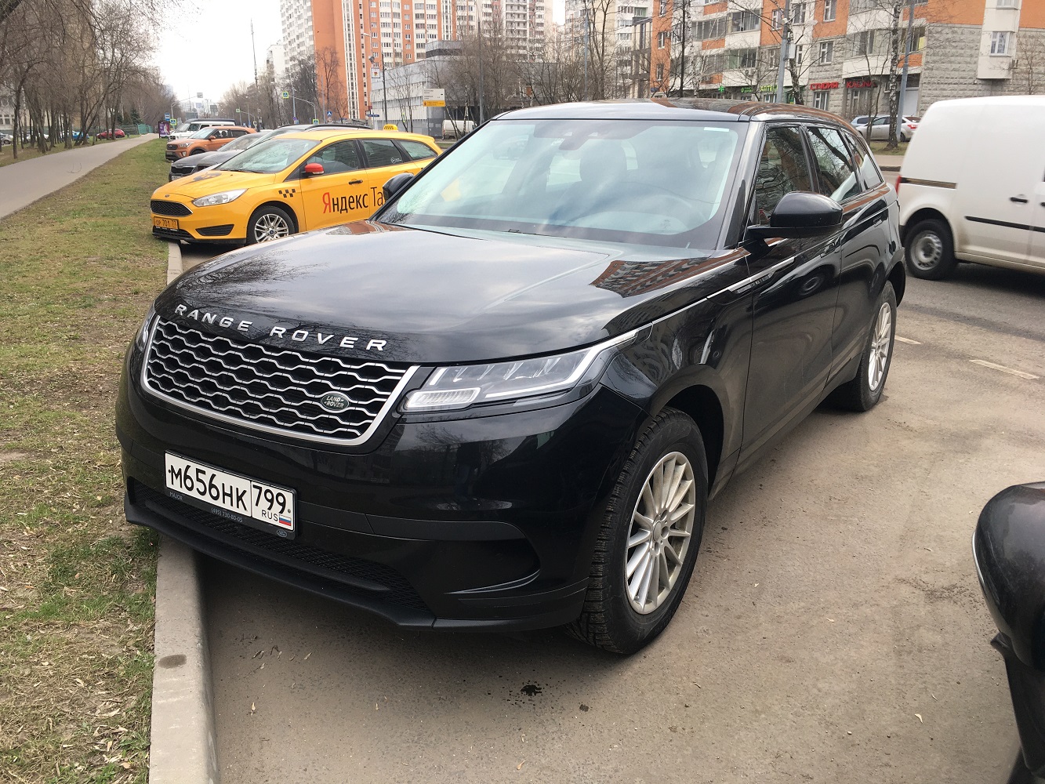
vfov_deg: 48.2
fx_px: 876
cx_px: 522
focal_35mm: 29
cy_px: 392
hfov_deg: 61.7
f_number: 2.2
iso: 25
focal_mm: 4.15
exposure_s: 1/225
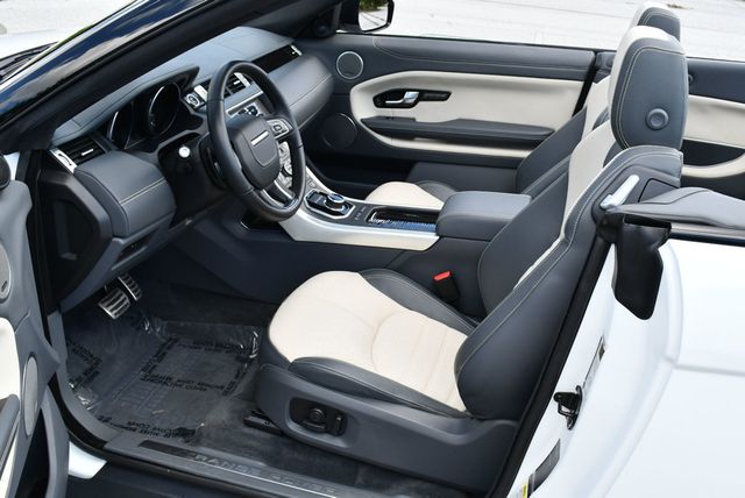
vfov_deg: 36.9
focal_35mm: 36
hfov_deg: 53.1
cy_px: 249
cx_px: 372
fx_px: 746
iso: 250
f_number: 5.6
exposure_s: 1/250
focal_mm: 18
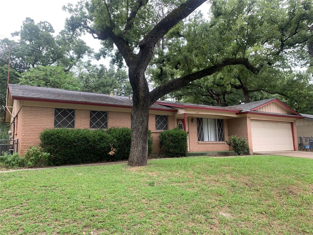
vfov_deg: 53.1
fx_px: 235
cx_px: 156
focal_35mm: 26
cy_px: 118
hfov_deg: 67.3
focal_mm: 4.25
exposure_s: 1/298
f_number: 1.8
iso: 25
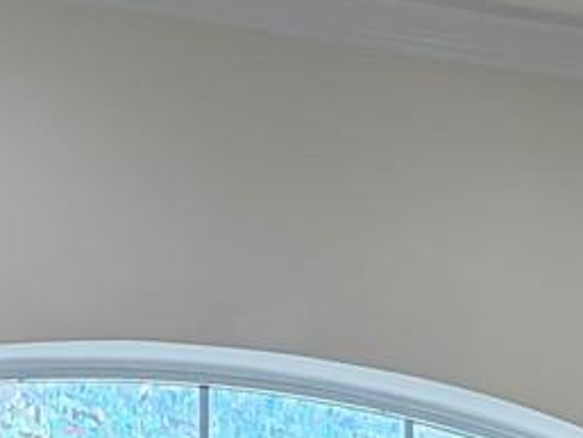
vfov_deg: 8.2
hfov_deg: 11.8
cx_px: 776
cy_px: 1153
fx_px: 2730
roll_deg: -1.2
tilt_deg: -8.4
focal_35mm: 162
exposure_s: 1/235
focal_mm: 5.96
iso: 125
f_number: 1.6
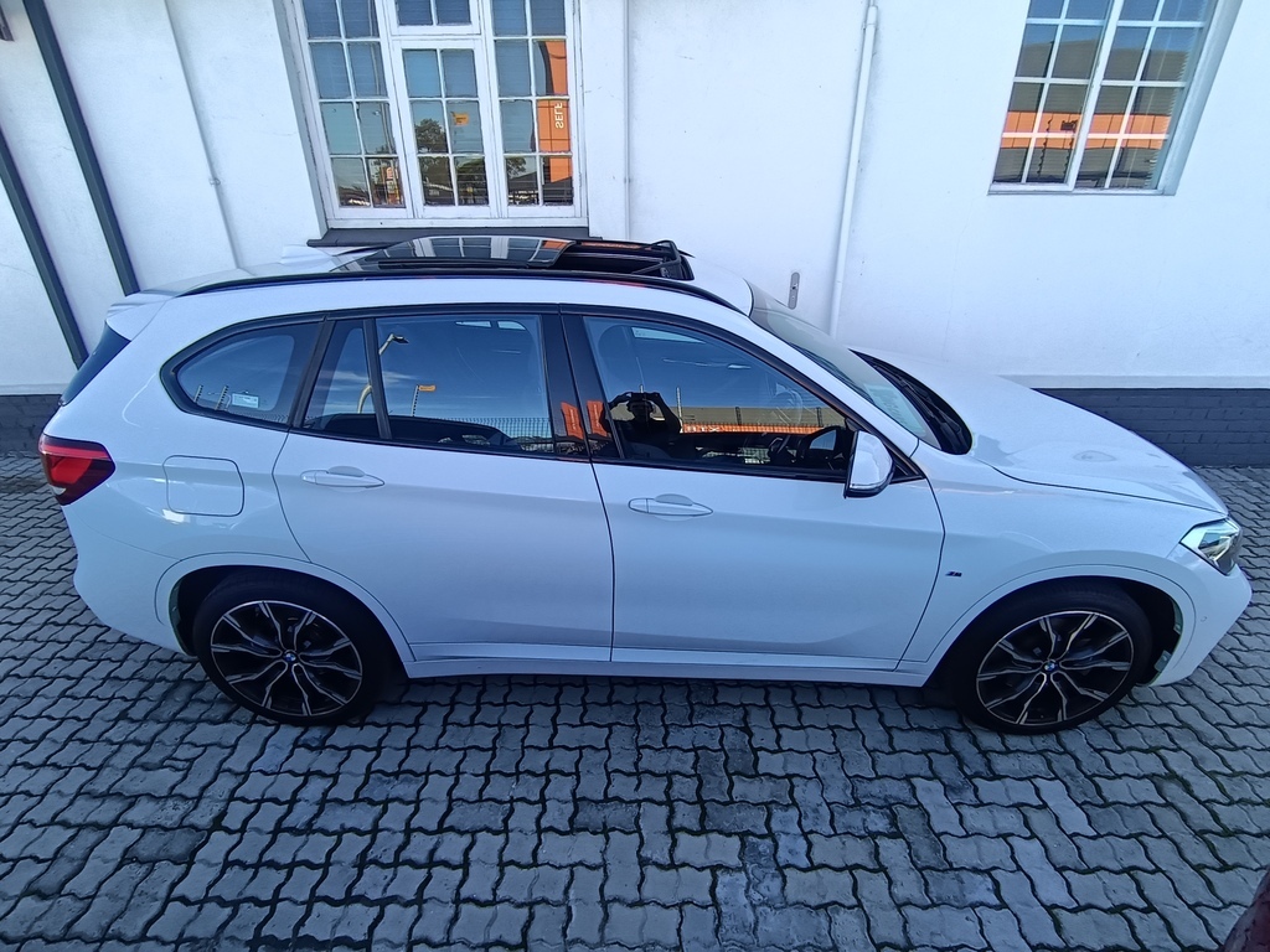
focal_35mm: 17
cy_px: 476
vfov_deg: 74.7
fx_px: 624
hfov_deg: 91.0
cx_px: 635
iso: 100
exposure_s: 1/180
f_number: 2.2
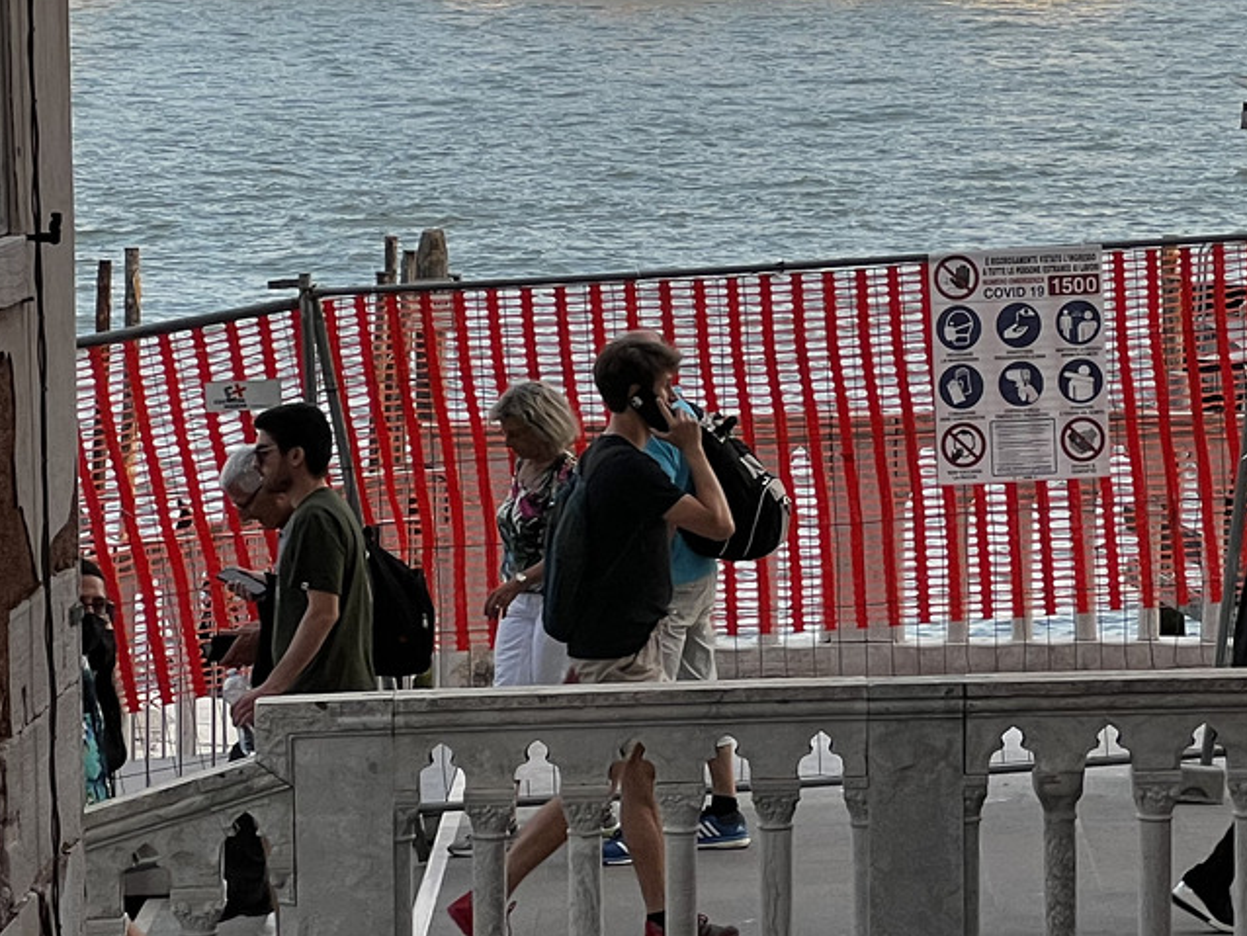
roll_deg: -0.3
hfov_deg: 10.1
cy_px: 381
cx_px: 1507
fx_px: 6955
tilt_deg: -3.3
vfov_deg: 7.7
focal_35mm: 193
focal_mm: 9
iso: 32
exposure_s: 1/139
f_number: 2.8
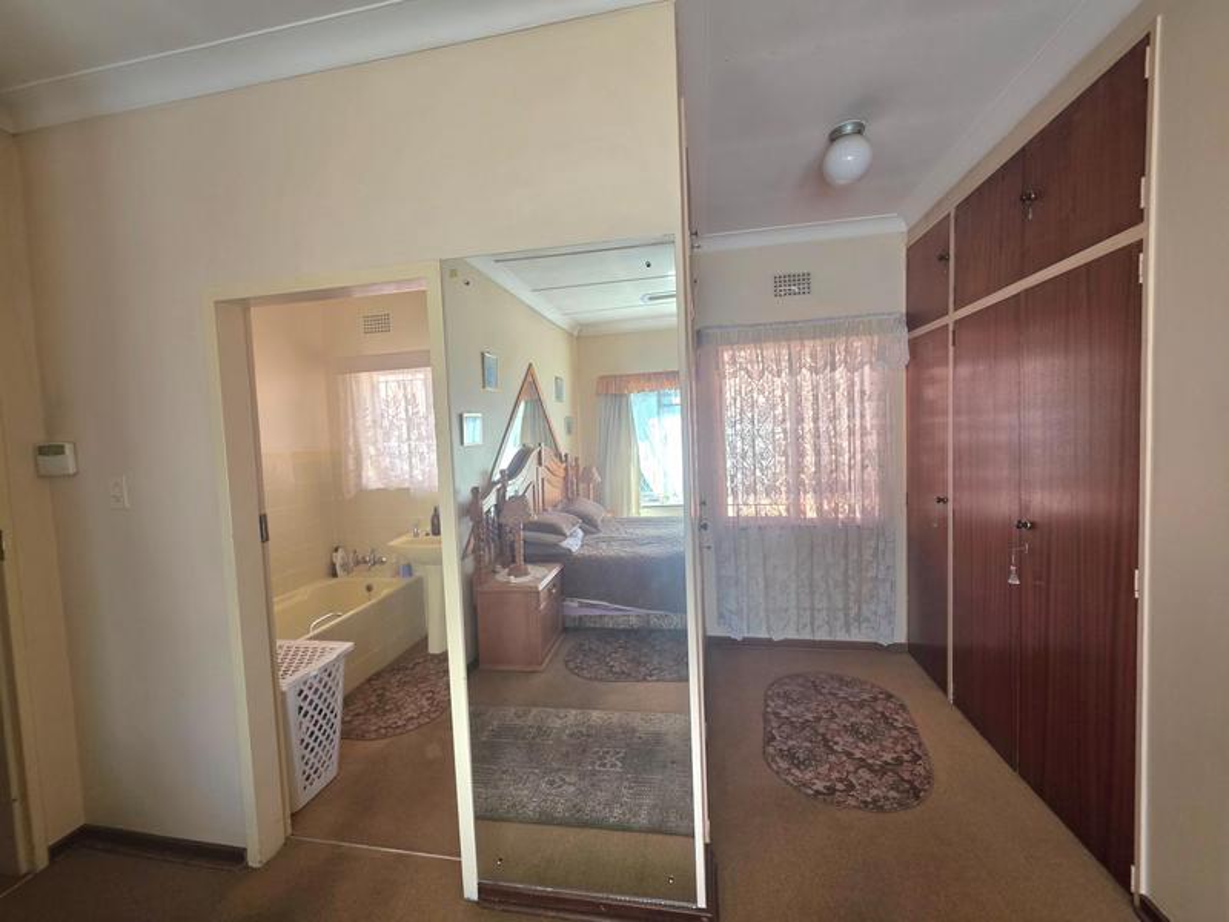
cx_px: 614
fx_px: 462
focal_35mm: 13
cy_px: 461
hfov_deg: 106.2
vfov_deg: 89.9
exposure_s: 1/101
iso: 100
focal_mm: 2.2
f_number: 1.9
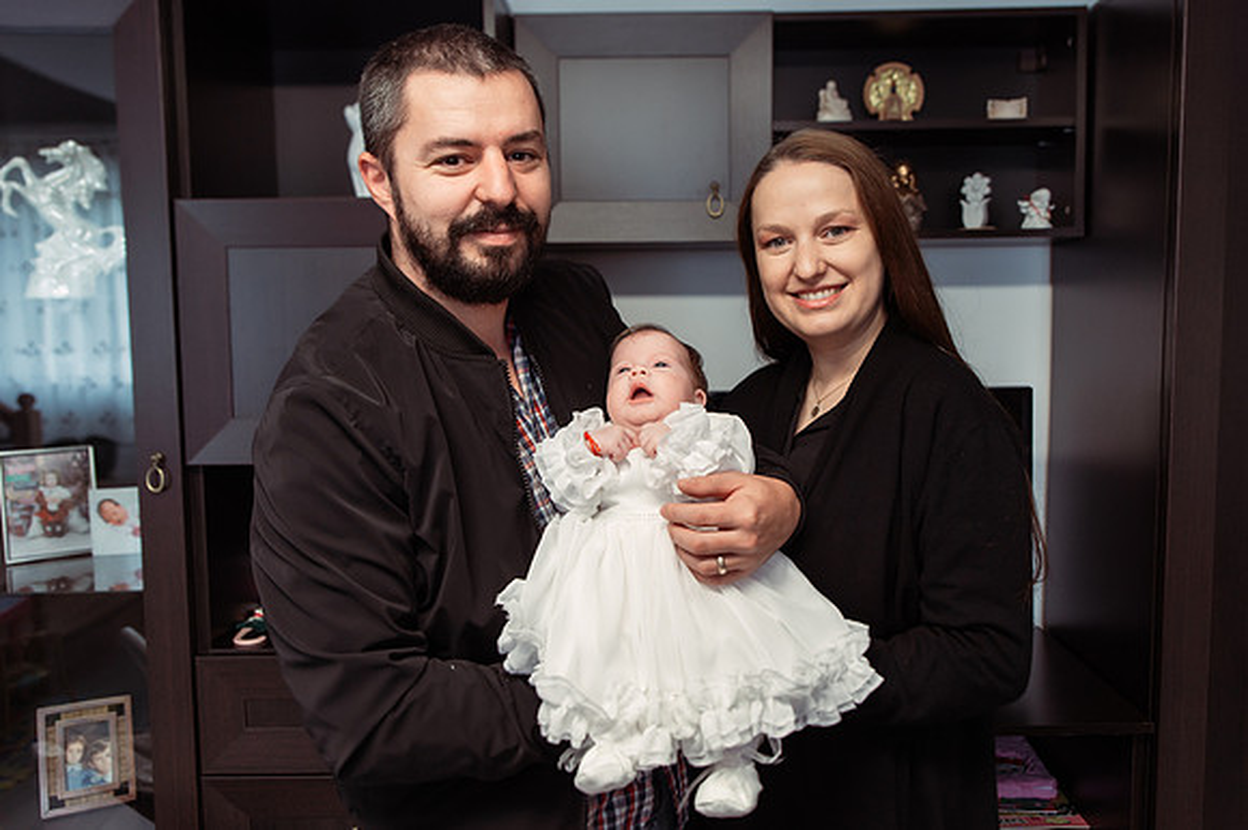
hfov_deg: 61.1
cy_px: 375
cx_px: 673
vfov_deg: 42.9
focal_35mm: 30
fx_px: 1056
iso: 800
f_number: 3.2
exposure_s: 1/125
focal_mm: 26
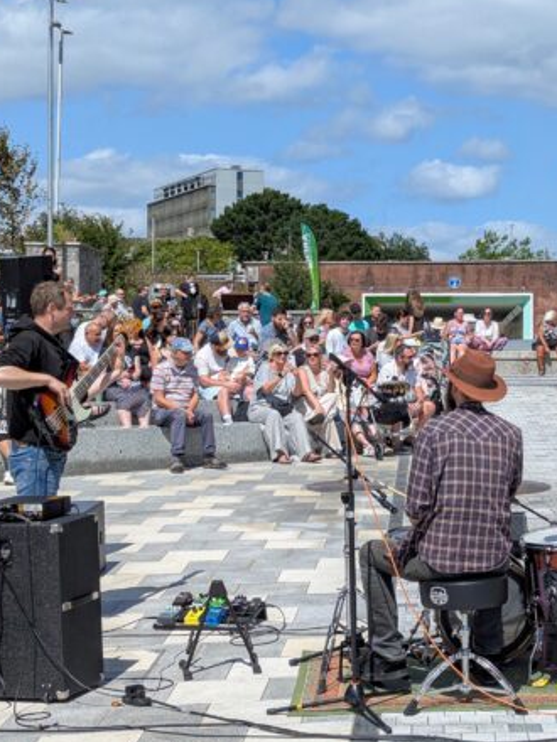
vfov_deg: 25.6
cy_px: 317
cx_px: 483
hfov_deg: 19.1
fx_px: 1631
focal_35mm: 76
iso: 43
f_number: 1.85
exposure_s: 1/2532
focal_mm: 6.81
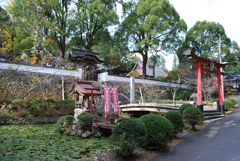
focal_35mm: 27
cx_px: 120
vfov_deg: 48.0
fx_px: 180
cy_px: 80
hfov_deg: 67.3
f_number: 5
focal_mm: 18
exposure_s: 1/100
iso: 100
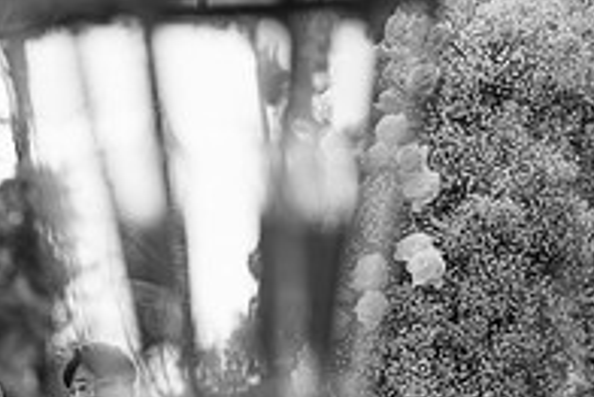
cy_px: 529
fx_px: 4161
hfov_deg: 8.0
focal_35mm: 252
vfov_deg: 5.4
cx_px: -215
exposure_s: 1/2000
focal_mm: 85
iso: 100
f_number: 2
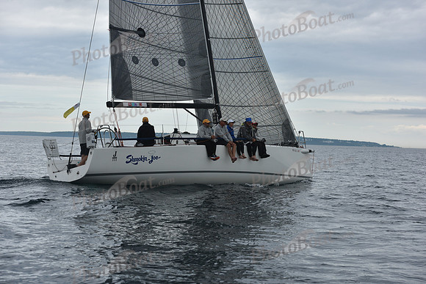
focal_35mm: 70
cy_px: 142
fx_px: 828
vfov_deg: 19.5
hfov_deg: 28.8
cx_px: 213
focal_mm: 70
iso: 250
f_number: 6.3
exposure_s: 1/800
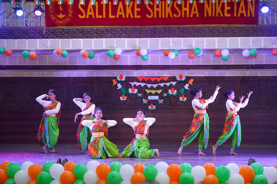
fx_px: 385
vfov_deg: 27.0
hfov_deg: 39.6
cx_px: 138
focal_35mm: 50
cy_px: 92
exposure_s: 1/100
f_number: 4.5
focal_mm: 50
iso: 1000
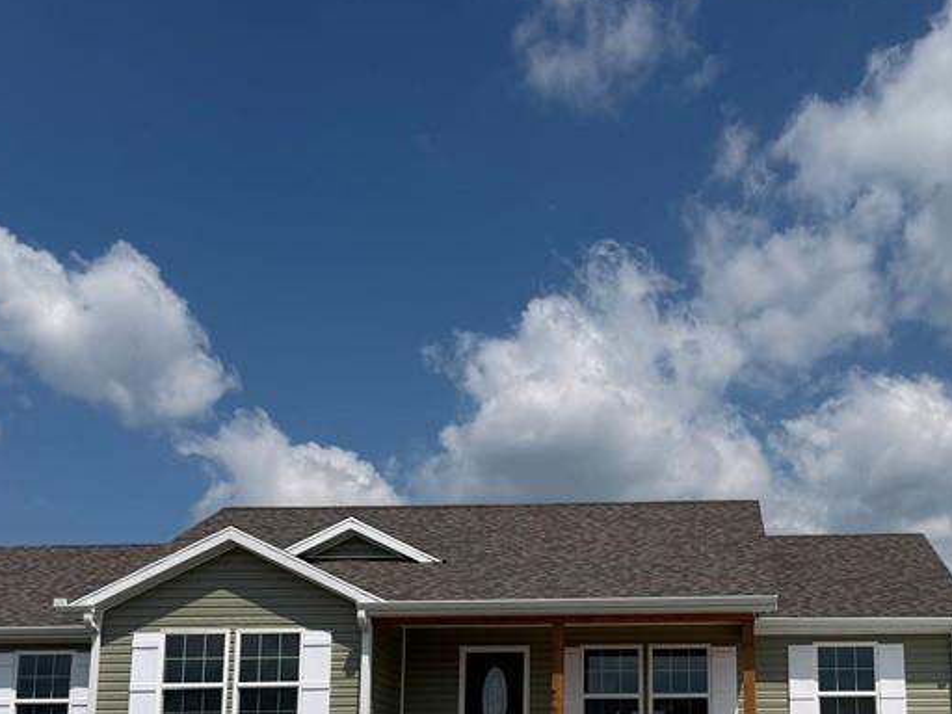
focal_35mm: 48
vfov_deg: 29.4
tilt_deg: +9.4
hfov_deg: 39.2
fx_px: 1320
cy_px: 599
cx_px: 634
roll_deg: -0.7
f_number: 1.78
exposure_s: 1/11905
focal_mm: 6.76
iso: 80
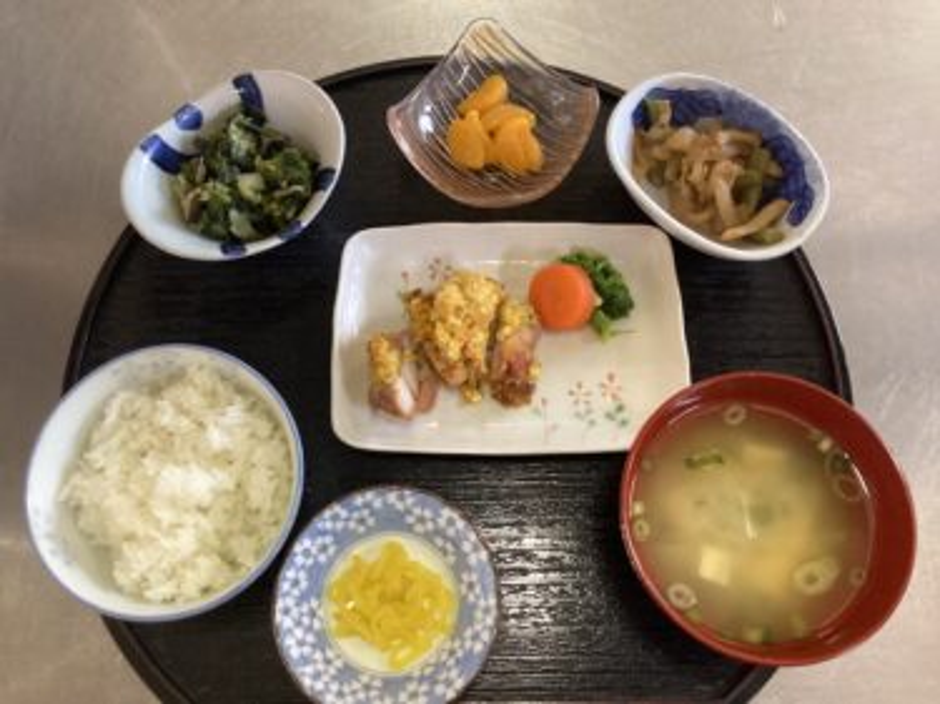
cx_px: 470
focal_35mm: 31
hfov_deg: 58.4
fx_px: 842
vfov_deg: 45.4
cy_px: 352
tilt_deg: -71.7
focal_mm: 3.3
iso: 320
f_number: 2.4
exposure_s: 1/60
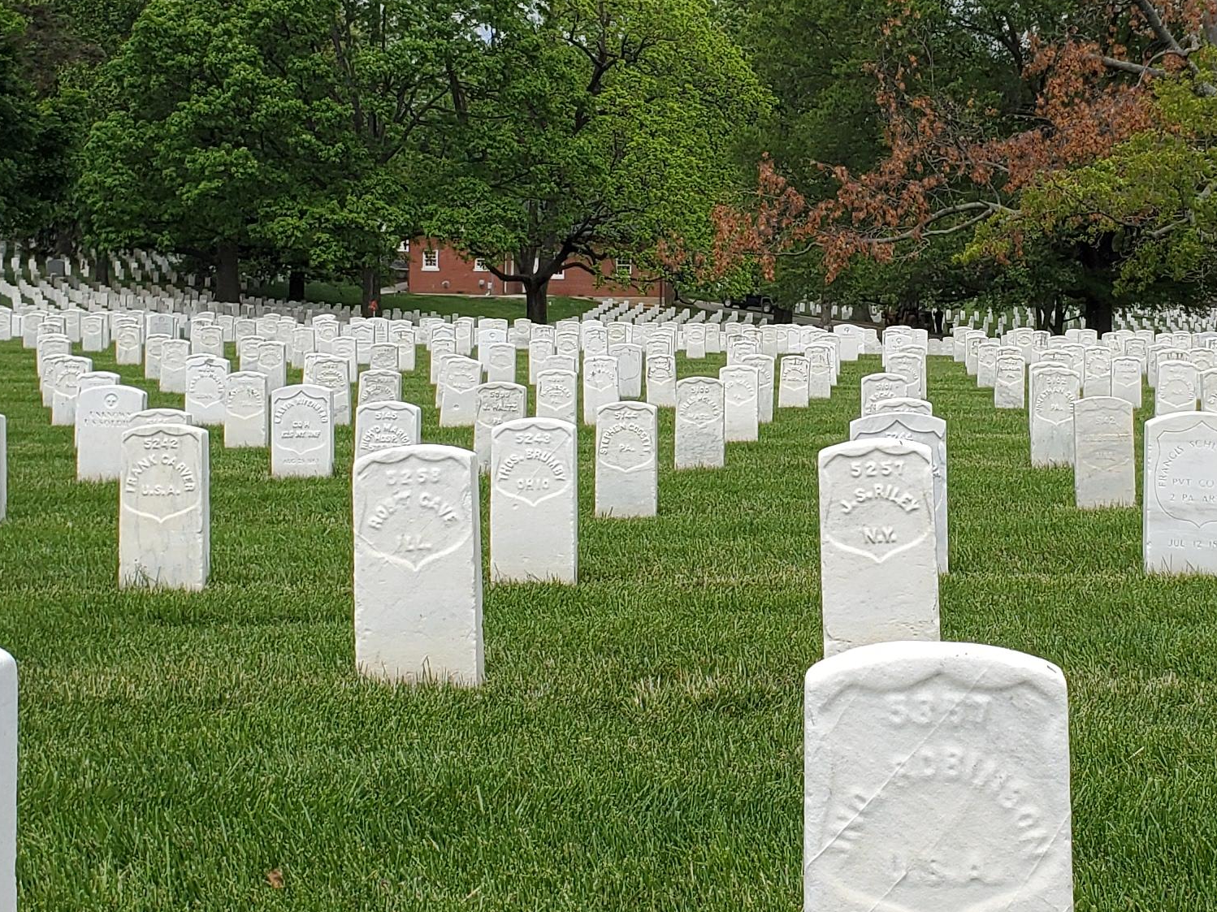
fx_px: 2461
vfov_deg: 20.9
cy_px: 297
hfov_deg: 27.5
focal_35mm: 70
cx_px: 888
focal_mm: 4.3
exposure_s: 1/1783
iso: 50
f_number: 2.4
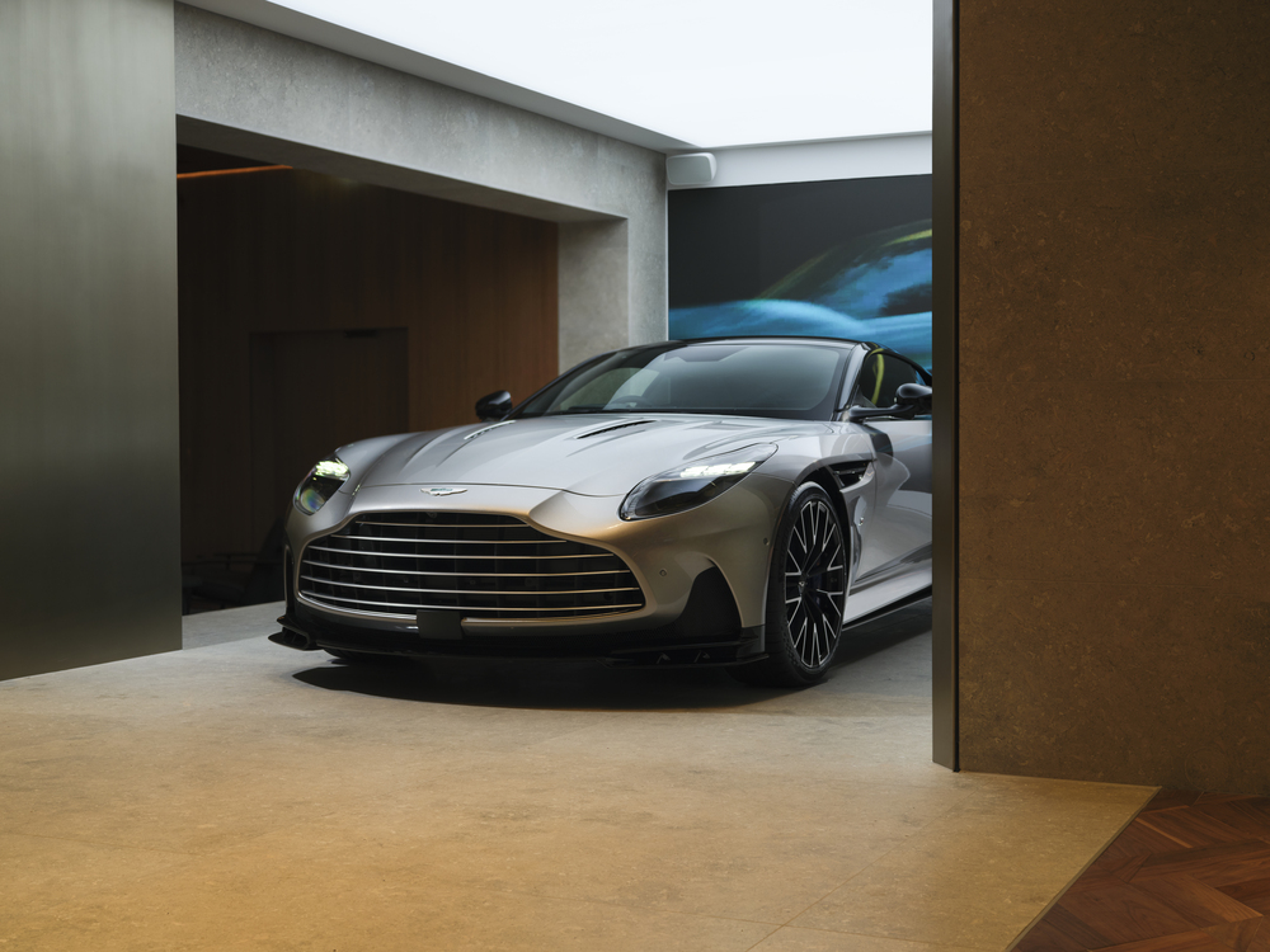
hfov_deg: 38.2
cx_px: 635
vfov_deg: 29.1
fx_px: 1834
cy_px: 476
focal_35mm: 50
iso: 400
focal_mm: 63
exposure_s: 1/20
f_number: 9
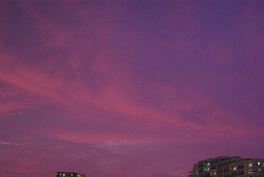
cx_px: 132
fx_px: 386
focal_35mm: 52
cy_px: 88
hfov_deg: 37.8
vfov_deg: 25.8
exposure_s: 1/15
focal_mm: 35
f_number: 2.8
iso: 800
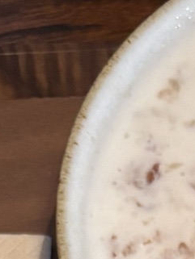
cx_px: 327
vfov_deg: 10.2
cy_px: 678
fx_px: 1216
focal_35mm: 162
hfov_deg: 8.9
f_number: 1.6
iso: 400
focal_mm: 5.96
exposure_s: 1/50
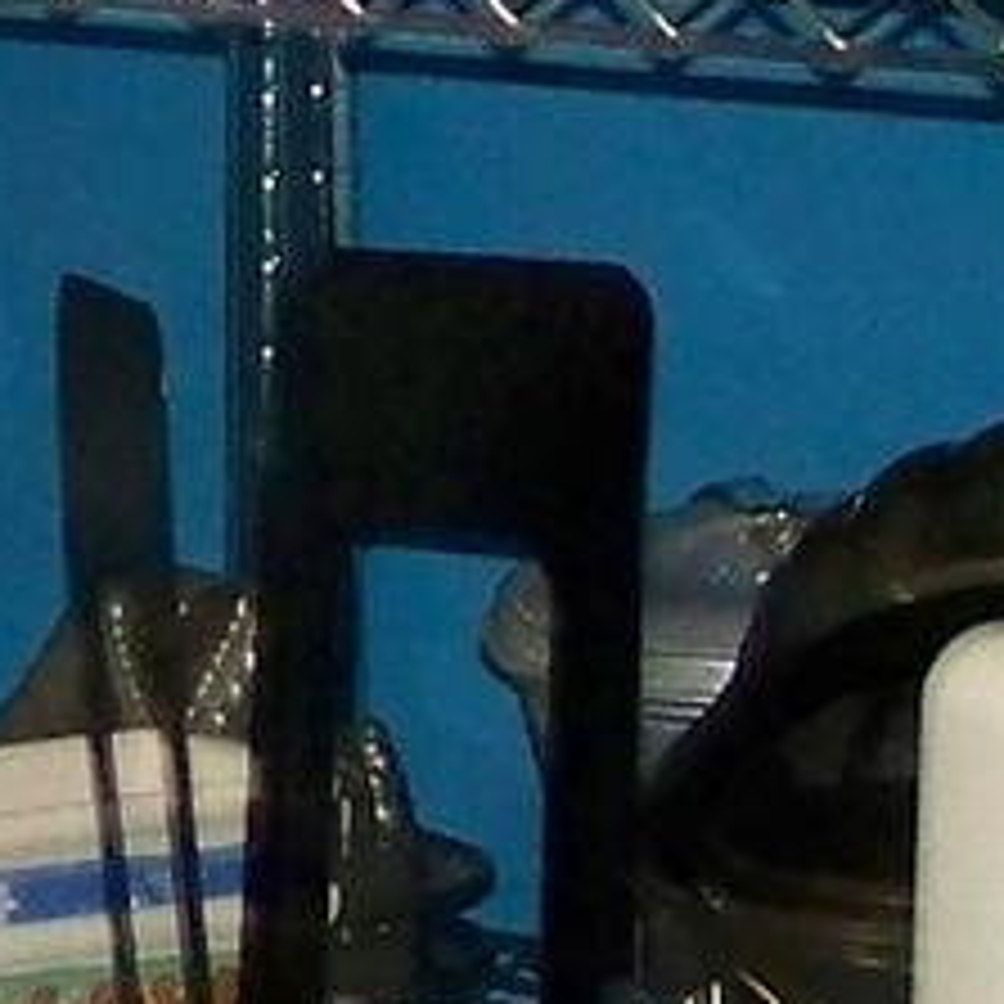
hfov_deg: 5.6
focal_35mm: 308
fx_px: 10107
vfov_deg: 5.7
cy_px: -23
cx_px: -455
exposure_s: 1/30
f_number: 2.8
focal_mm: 6.3
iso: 200
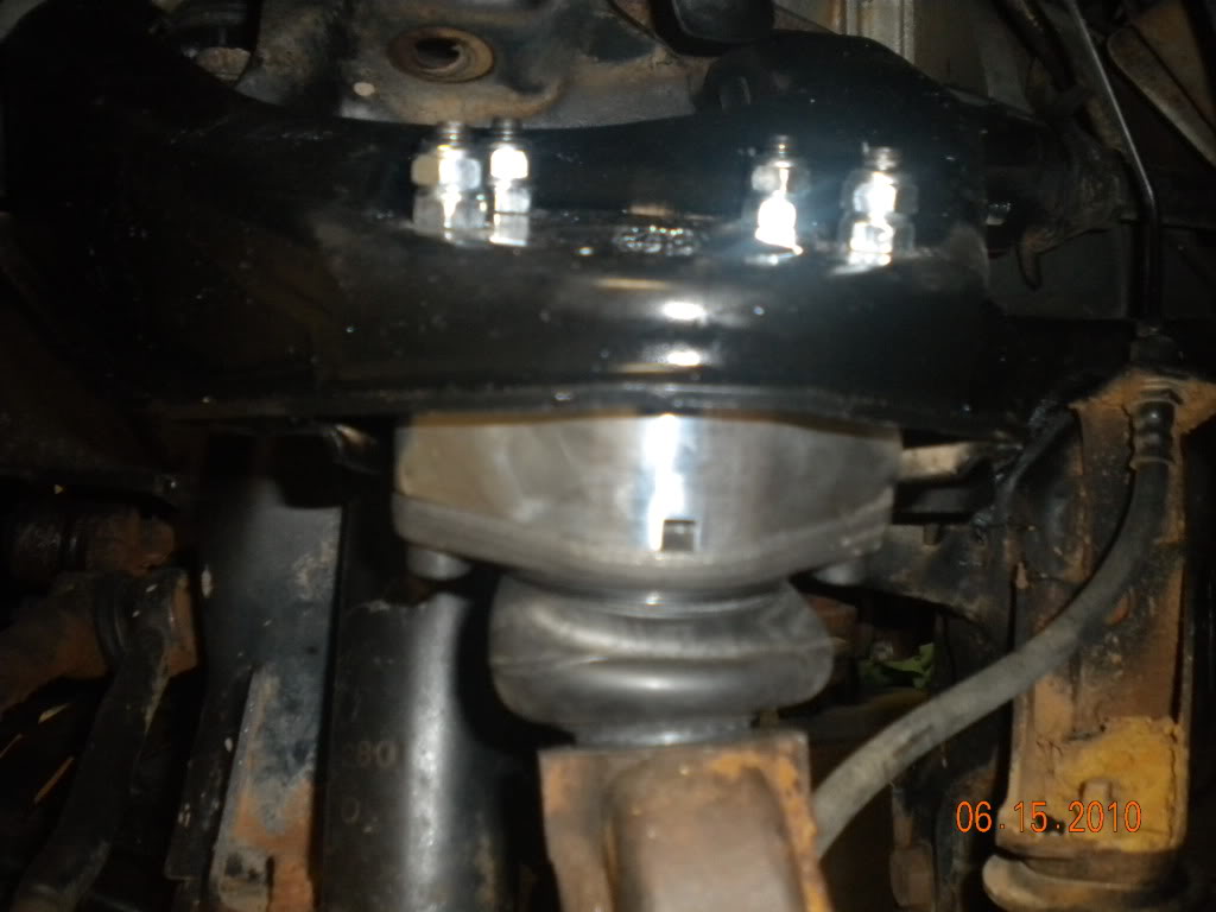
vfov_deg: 40.7
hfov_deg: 52.6
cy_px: 456
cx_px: 608
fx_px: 1229
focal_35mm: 35
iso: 400
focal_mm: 6.3
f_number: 3.1
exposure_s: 1/30
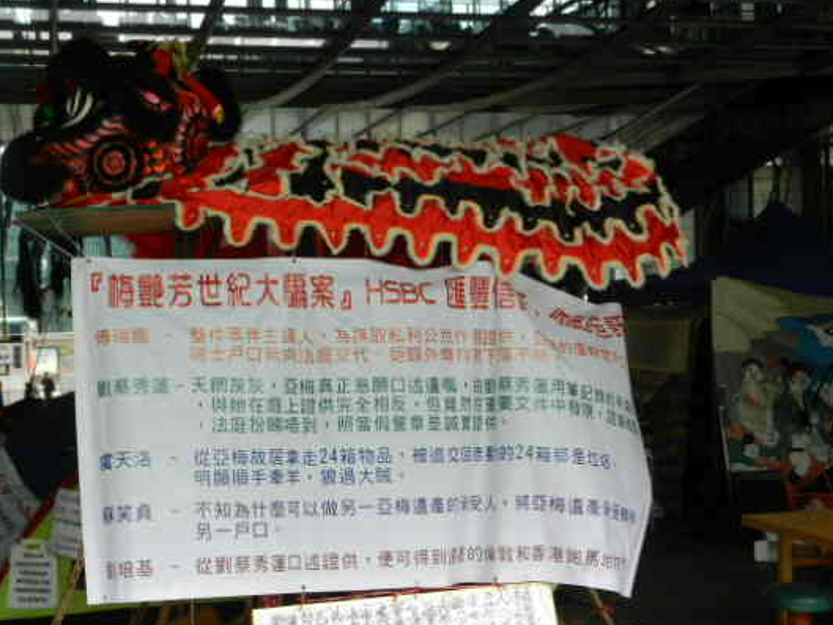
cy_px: 331
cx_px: 339
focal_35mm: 46
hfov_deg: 41.1
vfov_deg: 31.5
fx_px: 1107
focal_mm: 6.9
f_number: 4
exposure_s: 1/80
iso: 160
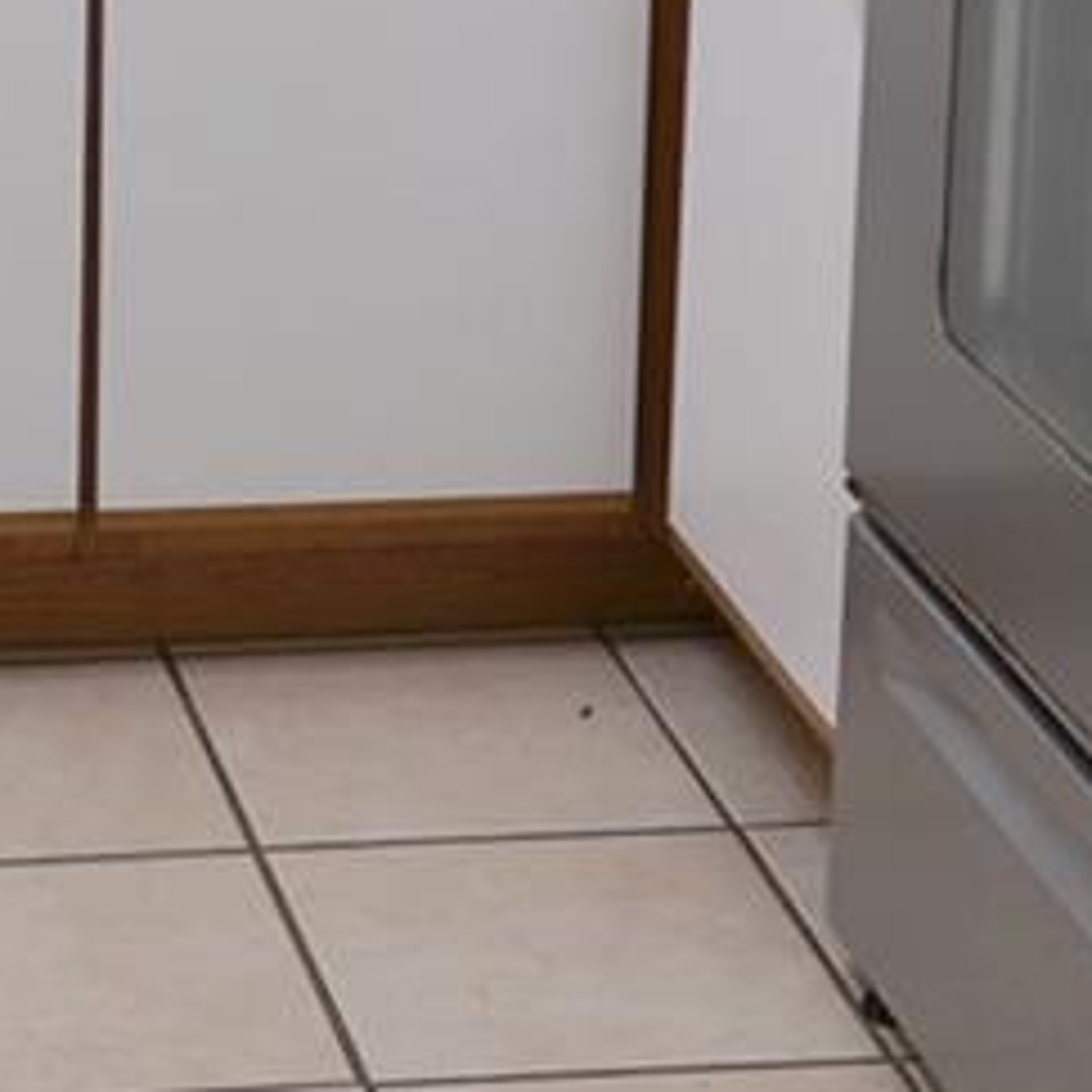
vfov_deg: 12.6
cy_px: -328
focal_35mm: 134
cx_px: -81
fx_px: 4783
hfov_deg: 12.8
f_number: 5
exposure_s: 1/13
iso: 125
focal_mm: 24
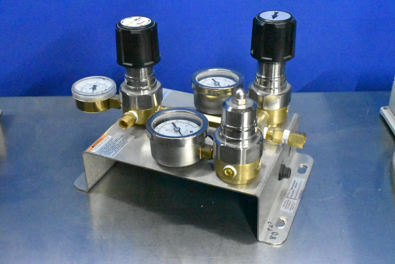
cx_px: 198
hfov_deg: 44.9
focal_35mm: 44
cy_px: 132
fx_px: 478
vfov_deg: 30.9
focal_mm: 29
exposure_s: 1/320
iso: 25600
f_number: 8
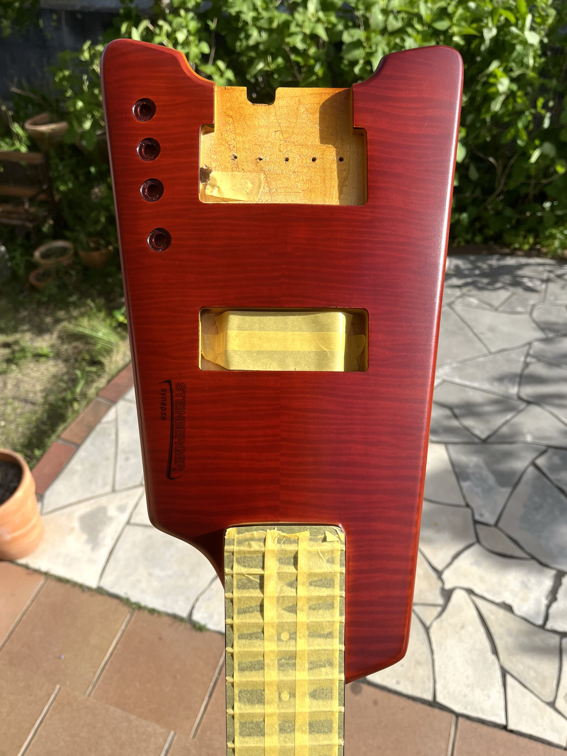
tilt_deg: -46.0
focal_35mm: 26
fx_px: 568
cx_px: 284
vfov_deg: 67.3
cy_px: 378
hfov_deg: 53.1
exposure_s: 1/1802
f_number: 1.6
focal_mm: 5.1
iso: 50
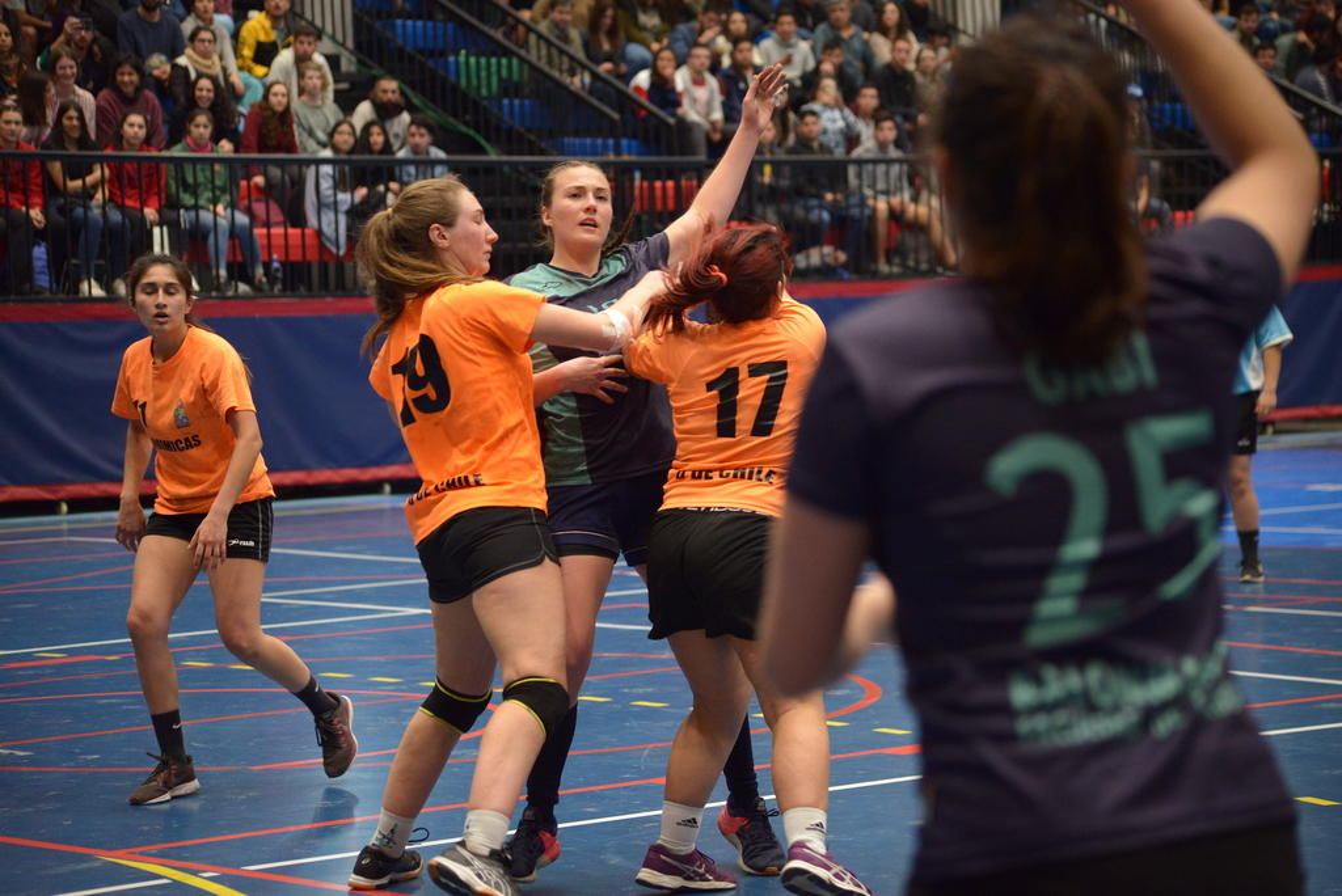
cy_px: 448
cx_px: 671
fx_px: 4103
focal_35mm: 110
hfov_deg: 18.6
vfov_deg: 12.5
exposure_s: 1/400
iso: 5000
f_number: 4
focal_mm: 110
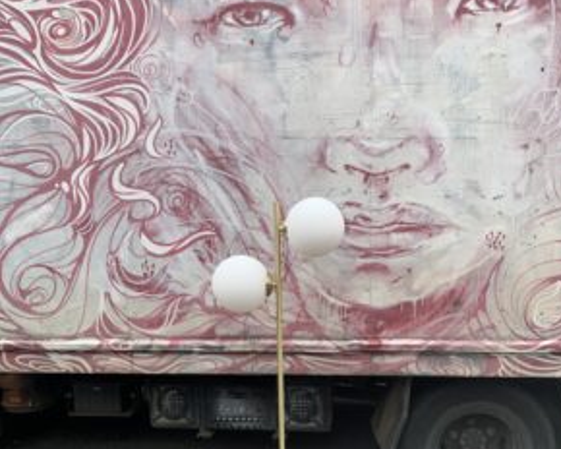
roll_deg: +1.1
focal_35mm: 35
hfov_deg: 51.5
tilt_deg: -8.5
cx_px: 288
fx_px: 581
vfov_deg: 41.5
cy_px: 310
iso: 25
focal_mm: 4.25
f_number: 1.8
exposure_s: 1/354
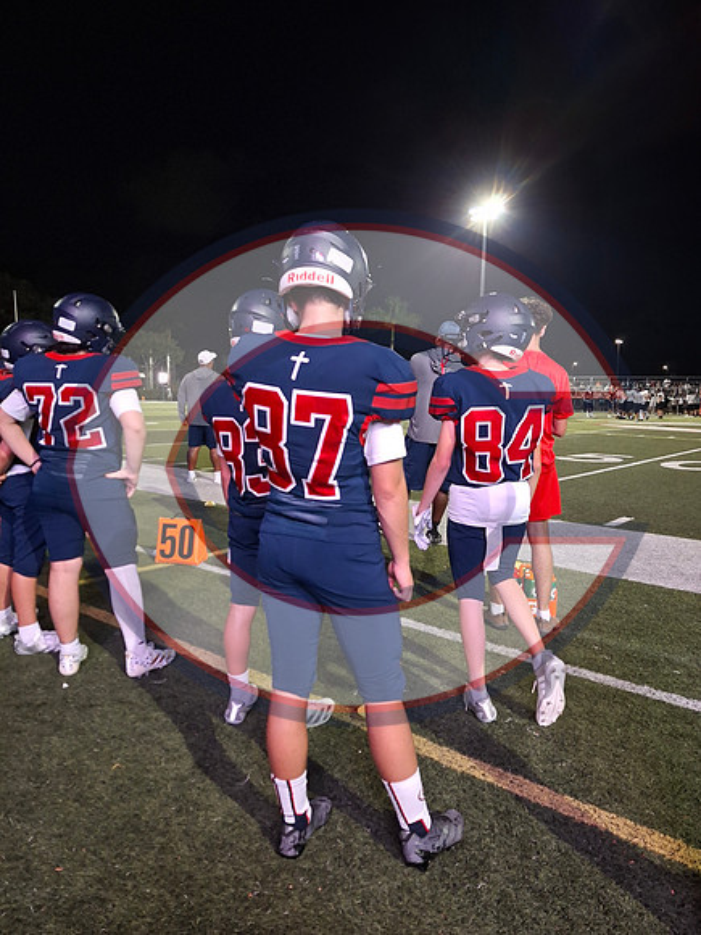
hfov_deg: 54.9
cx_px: 350
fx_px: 675
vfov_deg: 69.4
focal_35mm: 25
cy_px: 468
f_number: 1.8
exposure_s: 1/60
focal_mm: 4.69
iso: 320
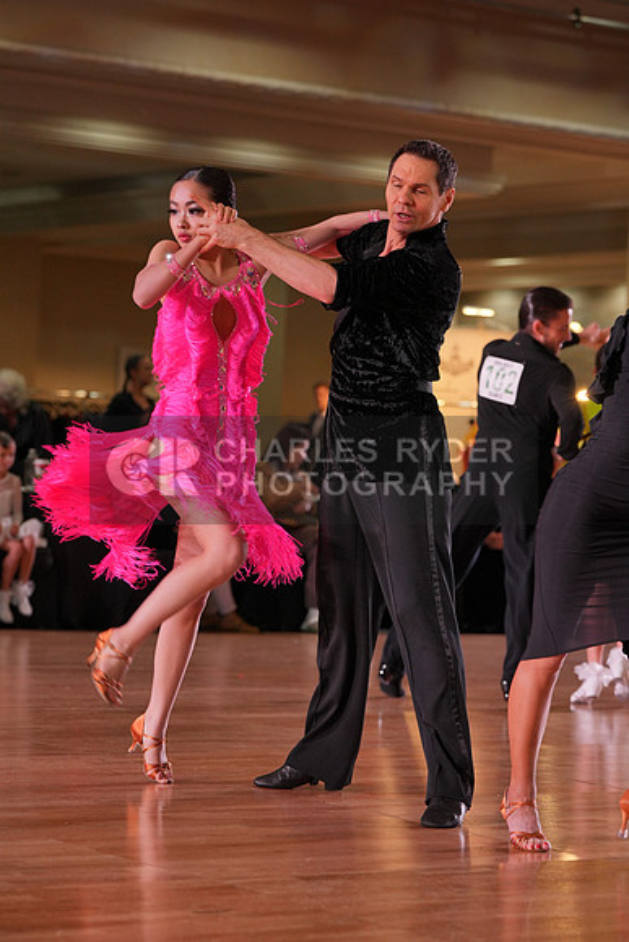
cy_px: 471
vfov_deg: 19.5
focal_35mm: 105
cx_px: 314
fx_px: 2750
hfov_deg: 13.0
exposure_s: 1/400
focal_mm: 105
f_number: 4
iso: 1250
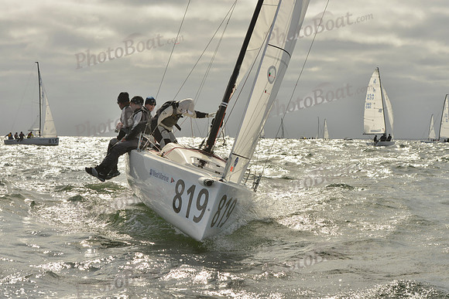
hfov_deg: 25.4
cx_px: 224
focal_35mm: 80
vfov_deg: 17.1
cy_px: 150
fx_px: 998
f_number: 11
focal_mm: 80
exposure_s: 1/2000
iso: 400
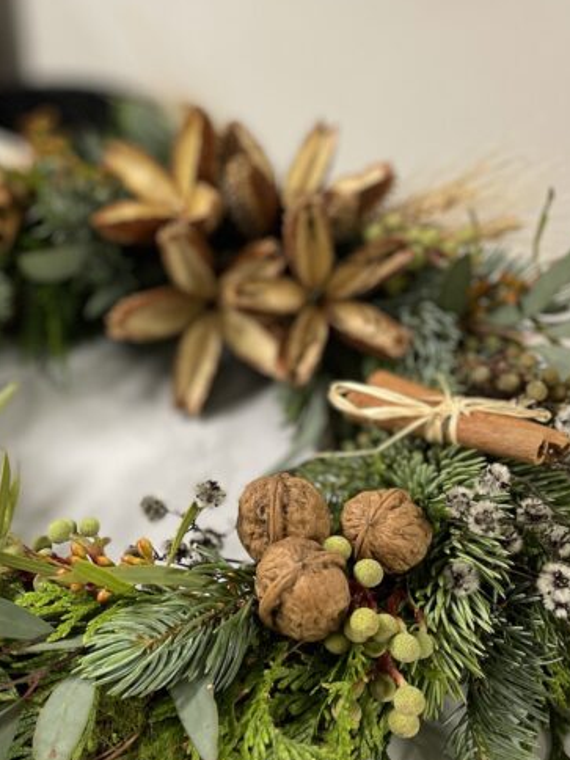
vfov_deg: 43.7
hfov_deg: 32.8
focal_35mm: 43
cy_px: 432
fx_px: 944
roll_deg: -2.1
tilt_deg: -39.4
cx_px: 132
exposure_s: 1/50
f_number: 1.6
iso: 200
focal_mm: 4.2
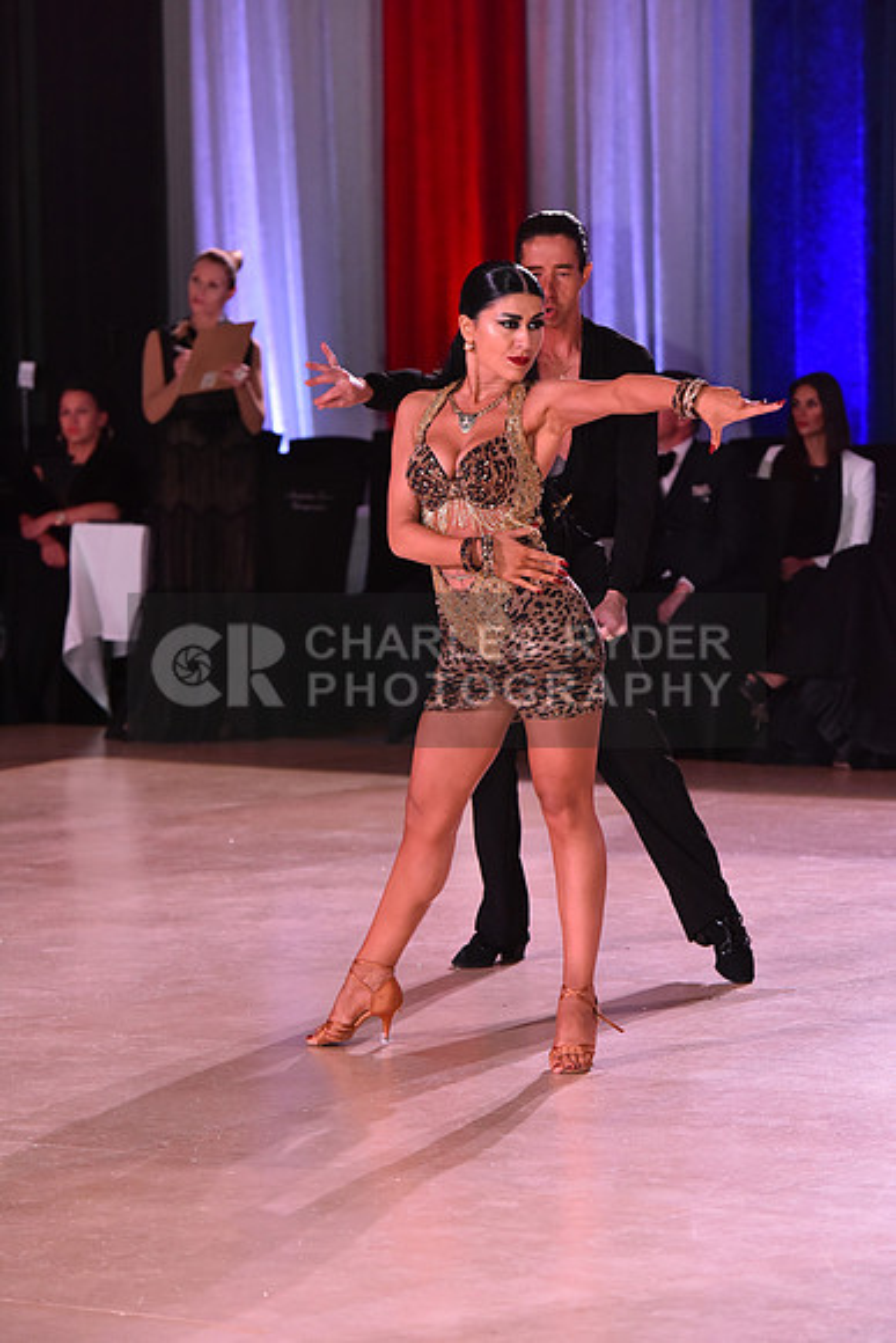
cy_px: 672
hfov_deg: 9.5
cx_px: 448
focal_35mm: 145
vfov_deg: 14.2
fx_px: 5410
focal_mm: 145
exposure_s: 1/320
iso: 2500
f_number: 5.6
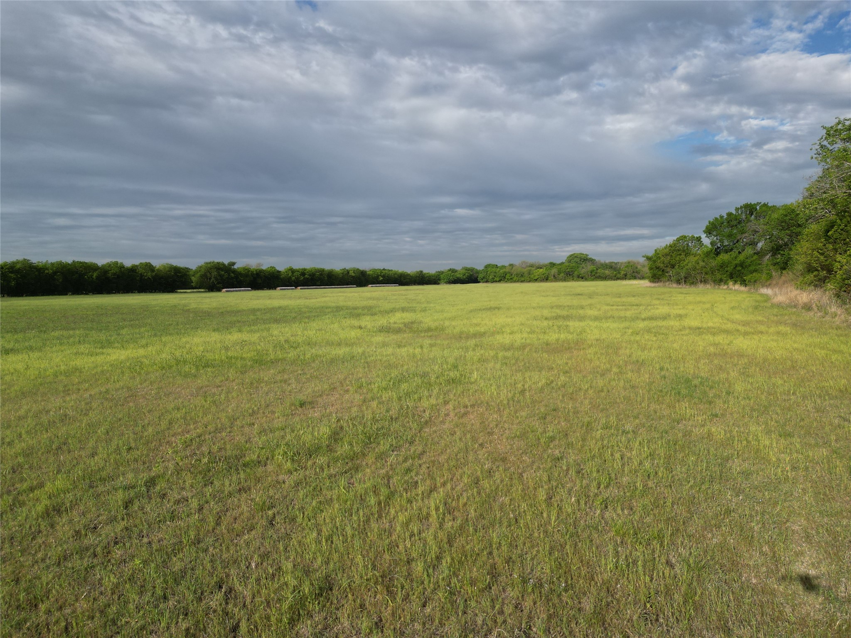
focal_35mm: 24
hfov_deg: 71.6
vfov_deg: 56.8
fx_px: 590
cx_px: 426
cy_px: 319
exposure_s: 1/3000
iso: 100
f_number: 1.7
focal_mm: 6.72
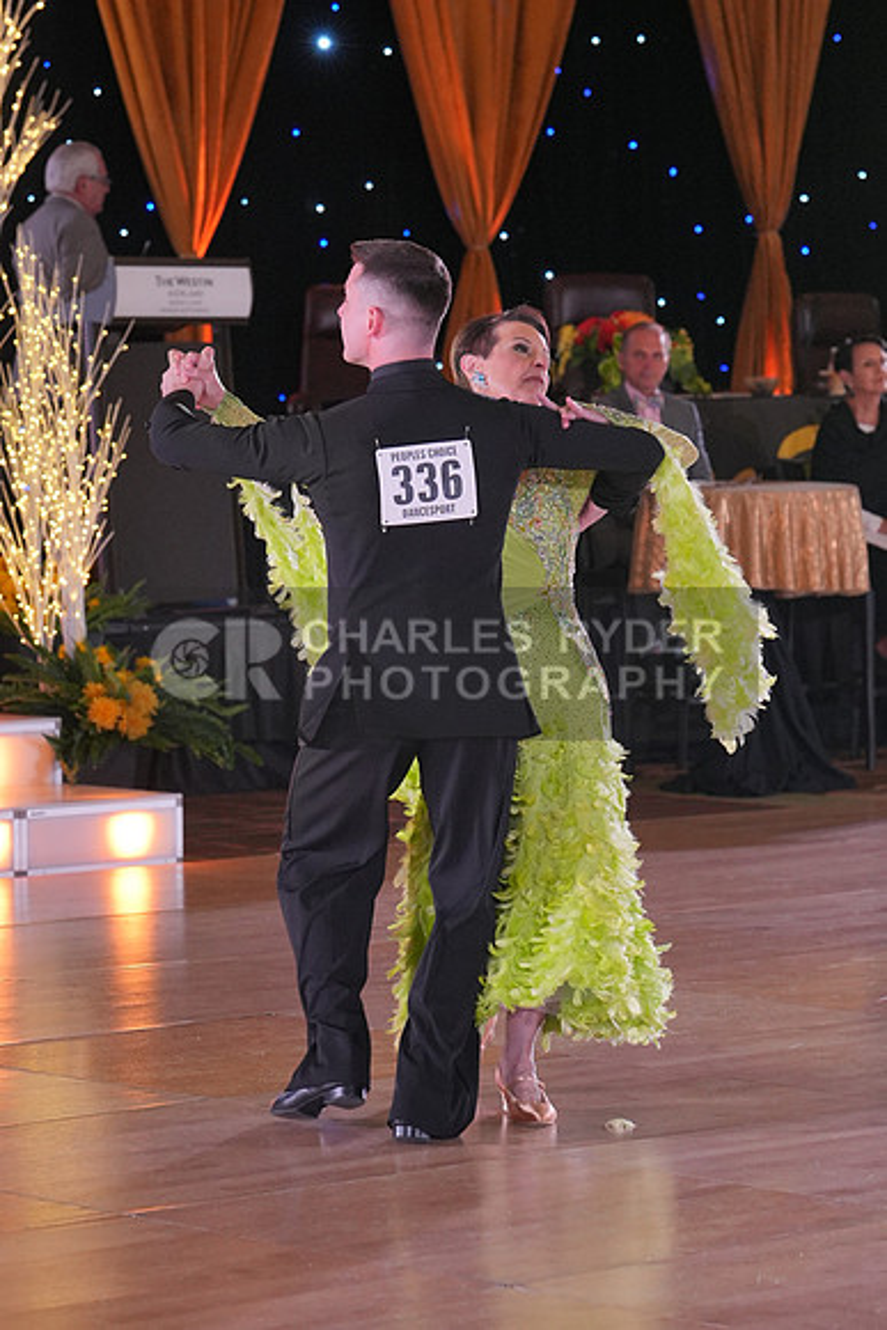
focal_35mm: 136
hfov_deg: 10.1
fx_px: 5023
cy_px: 665
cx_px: 444
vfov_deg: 15.1
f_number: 4
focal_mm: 91
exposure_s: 1/400
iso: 1600
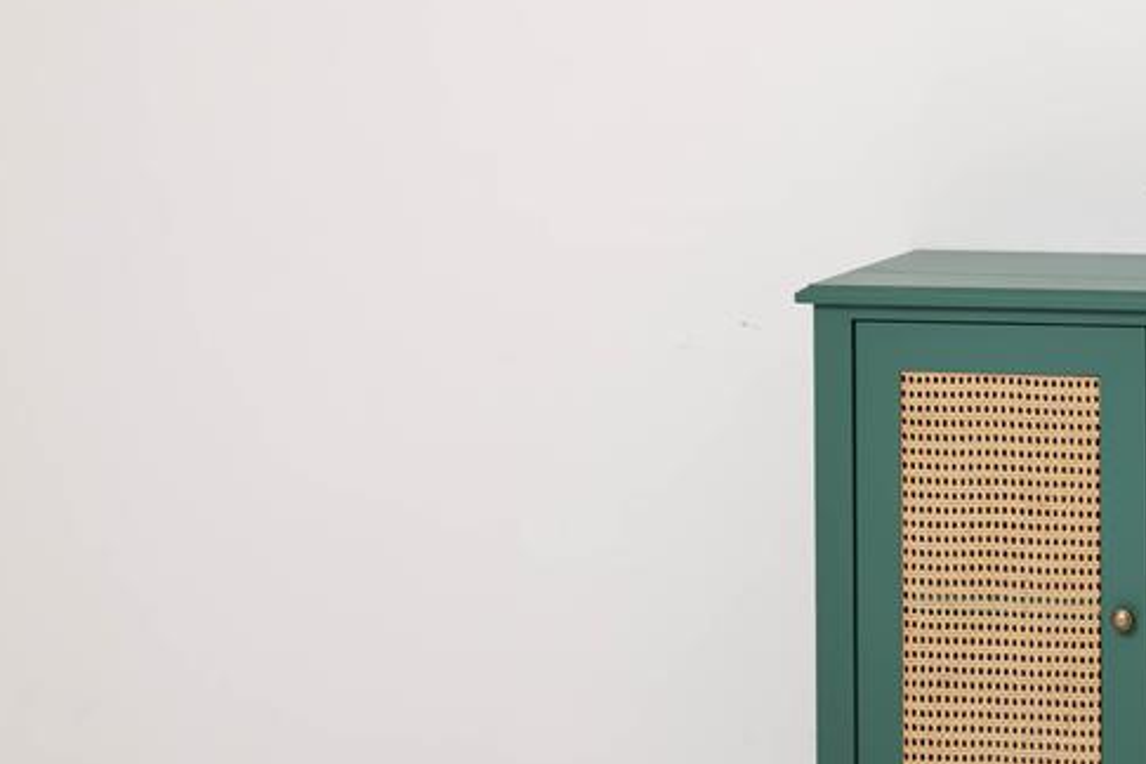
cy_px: 362
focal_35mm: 116
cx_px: 1158
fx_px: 3692
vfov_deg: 11.8
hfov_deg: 17.2
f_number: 8
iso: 200
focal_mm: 55
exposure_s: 1/200
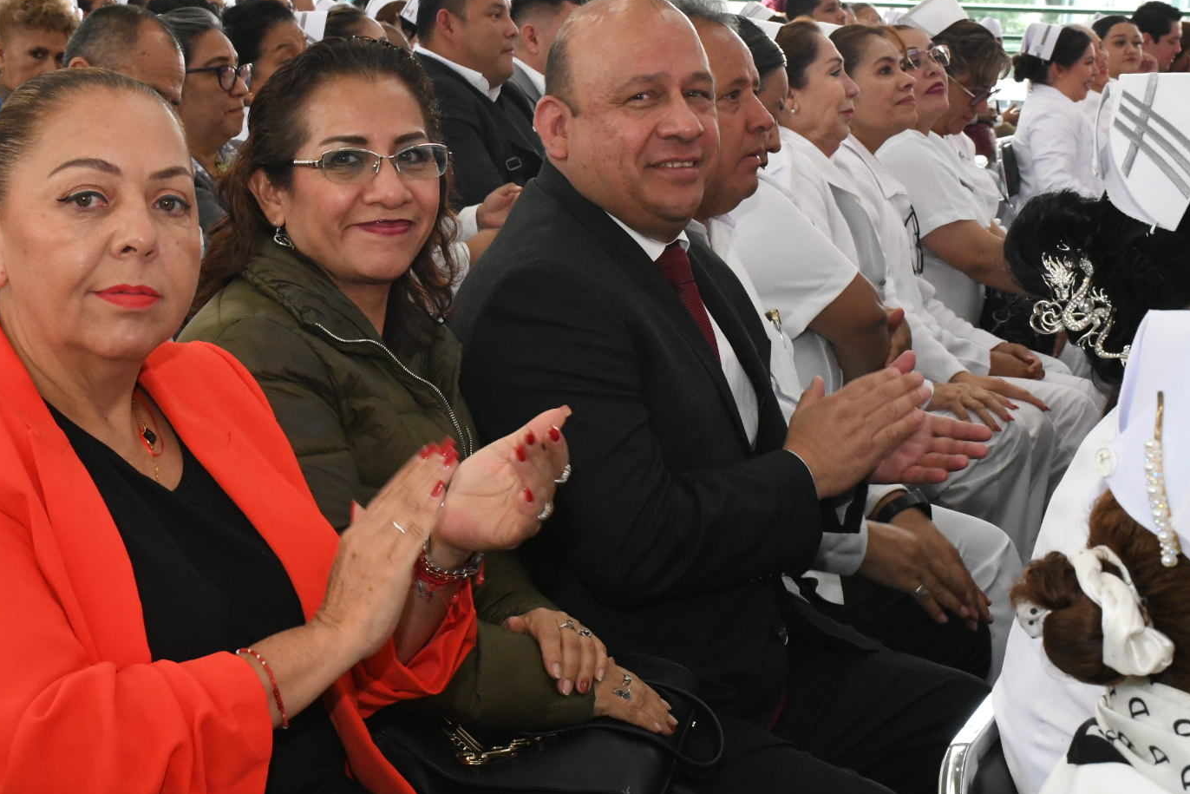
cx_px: 500
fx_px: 2810
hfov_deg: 23.9
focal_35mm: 85
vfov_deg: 16.1
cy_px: 351
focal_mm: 48
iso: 4000
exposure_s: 1/125
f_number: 16
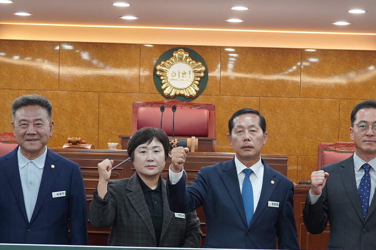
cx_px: 214
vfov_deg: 14.9
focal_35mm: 91
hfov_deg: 22.4
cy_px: 192
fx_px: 949
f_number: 4
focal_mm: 33
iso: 1250
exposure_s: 1/160
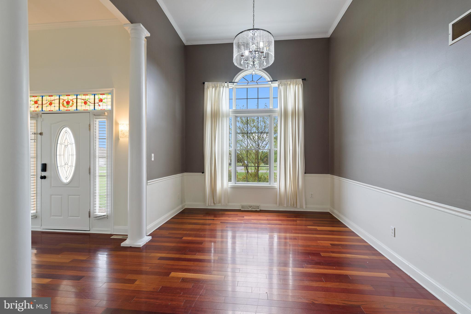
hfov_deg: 100.4
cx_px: 236
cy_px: 157
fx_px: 196
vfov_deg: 77.4
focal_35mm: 15
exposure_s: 1/20
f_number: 8
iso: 400
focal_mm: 15
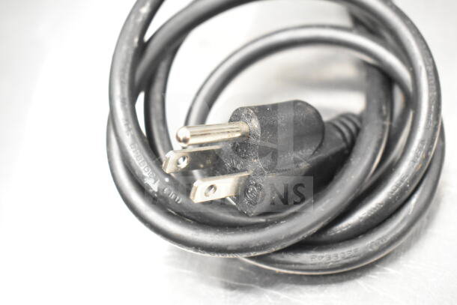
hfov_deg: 35.0
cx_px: 228
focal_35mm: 57
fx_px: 724
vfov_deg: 23.8
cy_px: 152
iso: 9000
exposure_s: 1/60
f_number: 4.8
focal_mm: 38
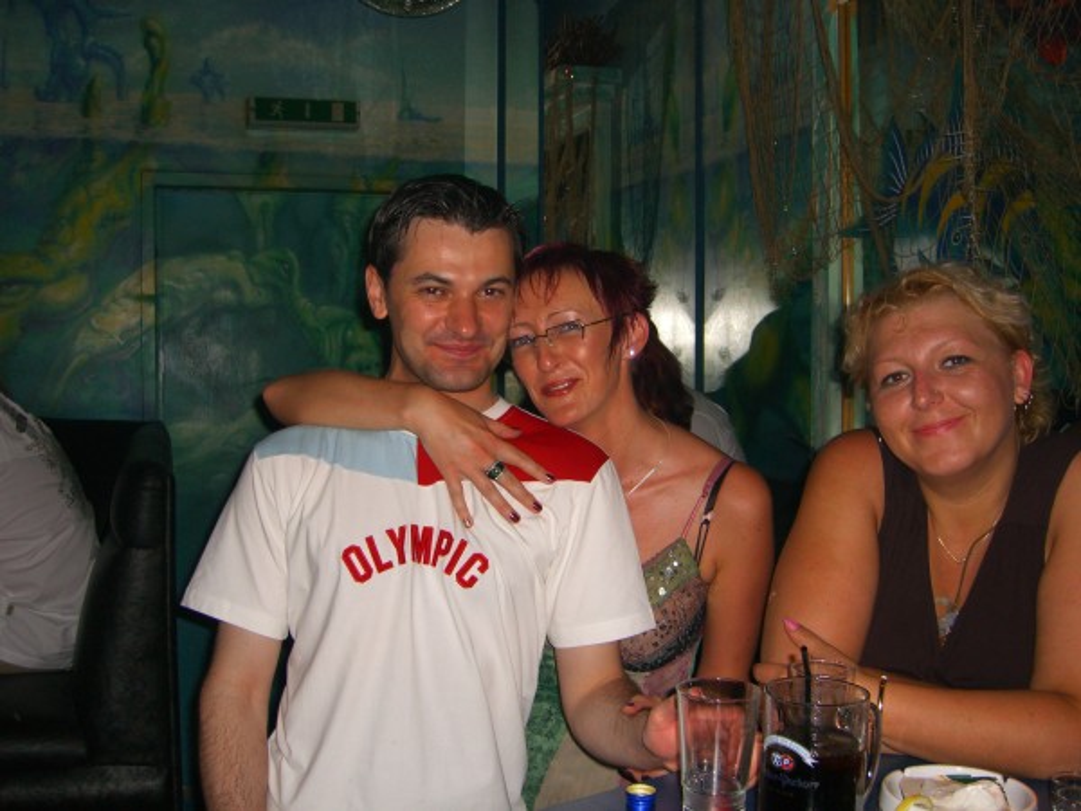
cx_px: 540
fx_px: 1187
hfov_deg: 49.0
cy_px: 406
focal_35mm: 38
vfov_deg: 37.7
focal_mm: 7.9
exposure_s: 1/60
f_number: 2.8
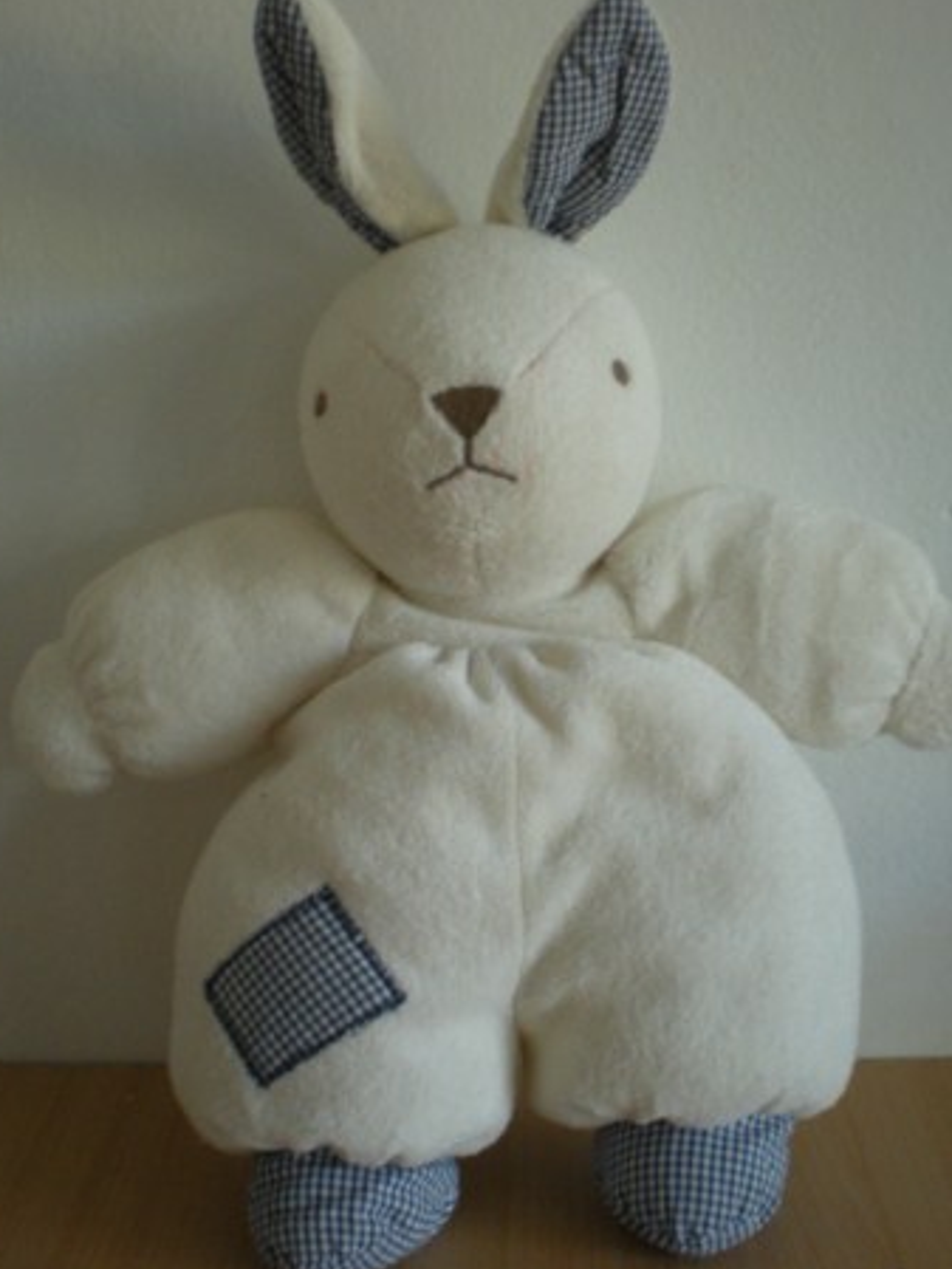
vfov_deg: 42.9
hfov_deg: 32.9
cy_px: 627
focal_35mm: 44
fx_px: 1613
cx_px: 508
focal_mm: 6.3
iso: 200
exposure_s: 1/23
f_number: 3.1
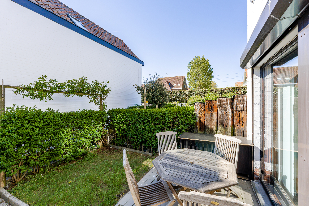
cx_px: 154
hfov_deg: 104.3
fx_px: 120
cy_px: 103
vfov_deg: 81.2
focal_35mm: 14
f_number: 11
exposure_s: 1/200
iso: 250
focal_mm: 14
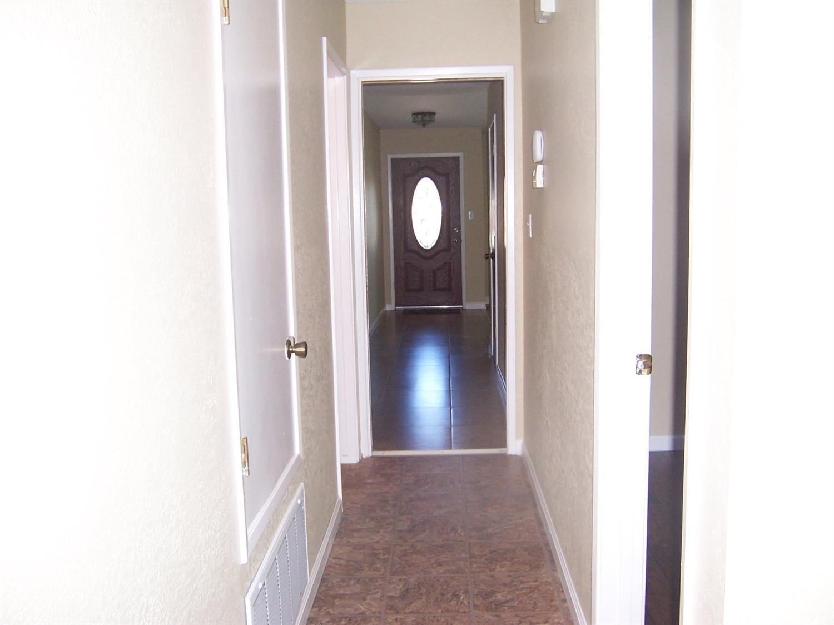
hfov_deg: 55.4
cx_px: 417
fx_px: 795
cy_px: 312
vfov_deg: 42.9
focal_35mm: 33
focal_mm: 5.5
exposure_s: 1/60
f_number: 2.8
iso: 140
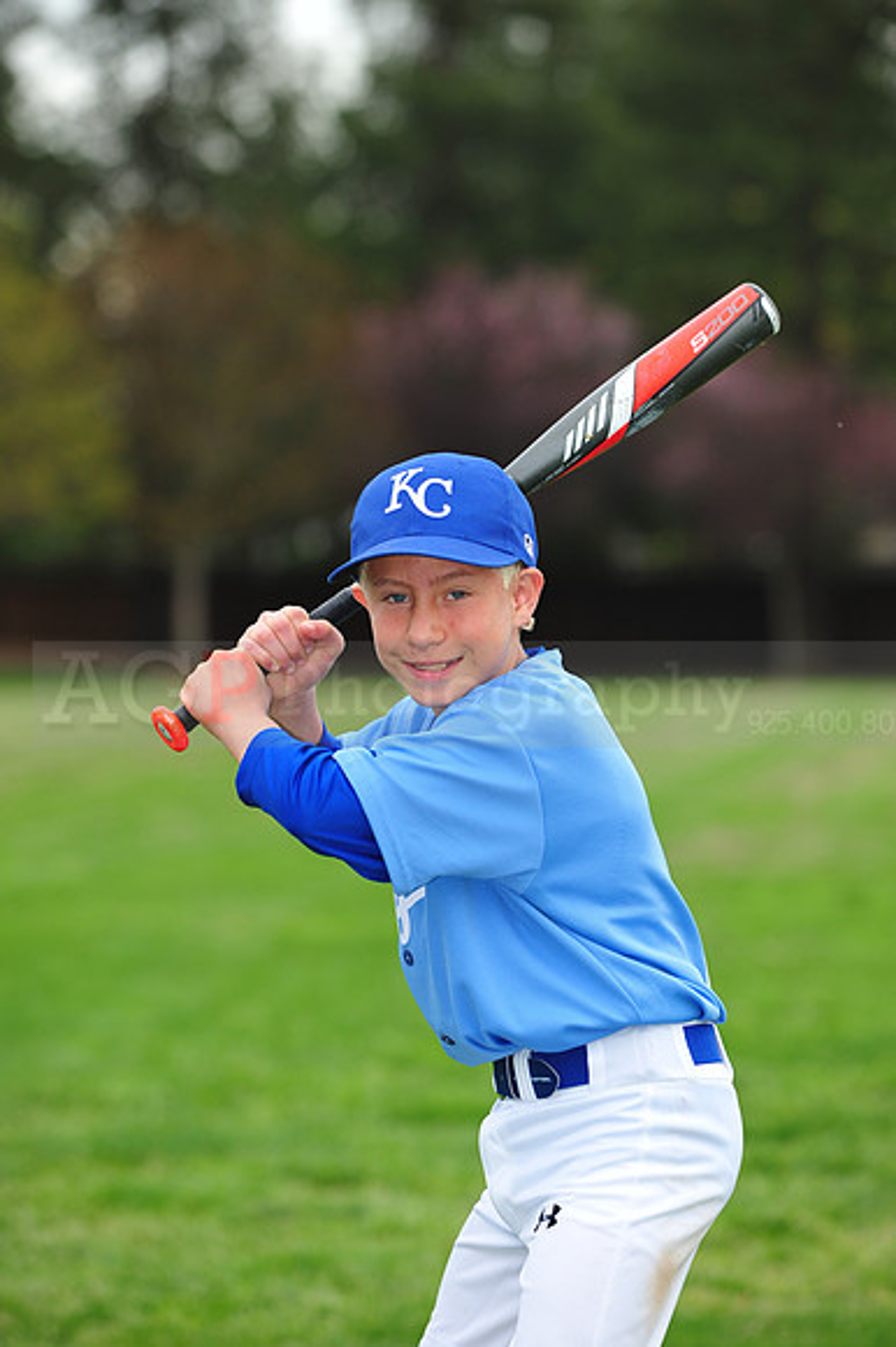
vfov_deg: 12.5
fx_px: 6167
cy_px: 674
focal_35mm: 165
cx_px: 448
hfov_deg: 8.3
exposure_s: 1/500
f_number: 5
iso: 400
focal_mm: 165
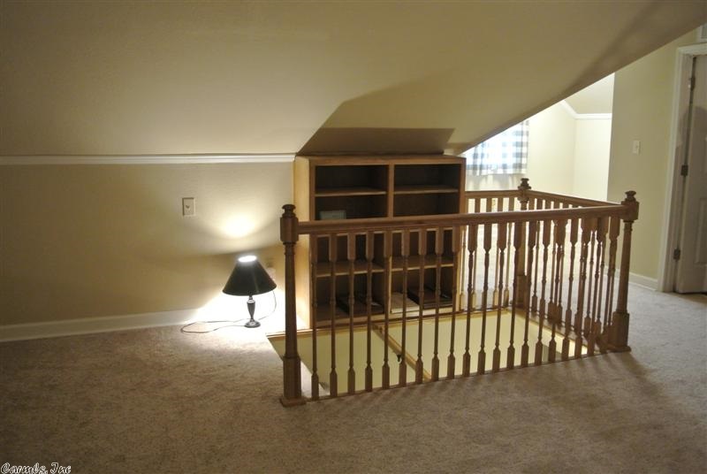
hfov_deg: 61.9
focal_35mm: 30
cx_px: 354
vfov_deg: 43.7
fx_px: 590
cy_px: 237
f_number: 3.5
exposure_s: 1/30
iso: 800
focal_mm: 11.4
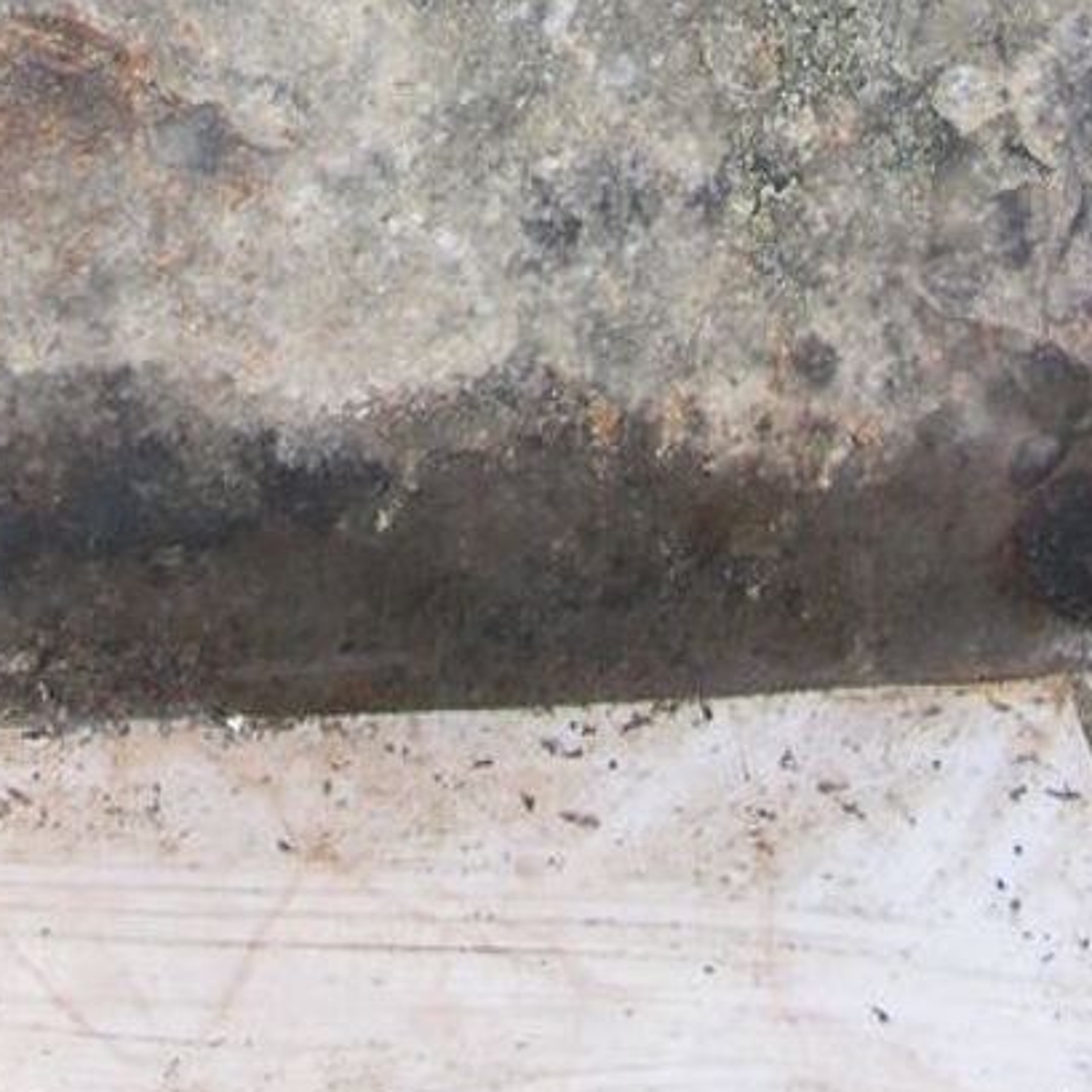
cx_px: 425
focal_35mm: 101
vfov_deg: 15.8
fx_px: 3605
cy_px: -567
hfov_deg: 17.2
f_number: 2.8
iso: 50
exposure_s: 1/60.1
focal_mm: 5.8
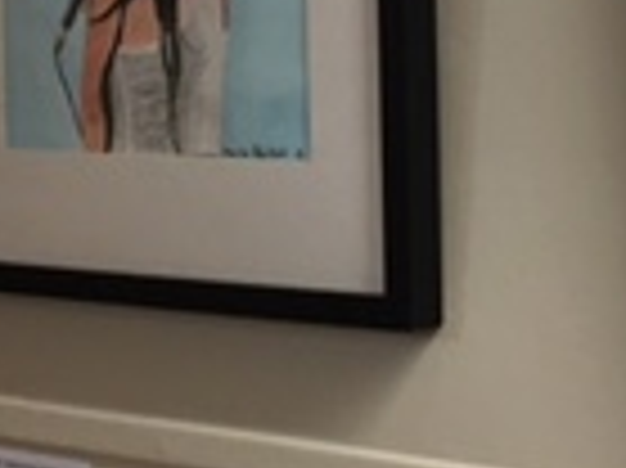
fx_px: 2421
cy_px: 148
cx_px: 324
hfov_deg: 14.7
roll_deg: -1.8
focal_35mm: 134
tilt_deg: -0.3
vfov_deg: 11.0
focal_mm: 4.15
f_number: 2.2
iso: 125
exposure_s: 1/33
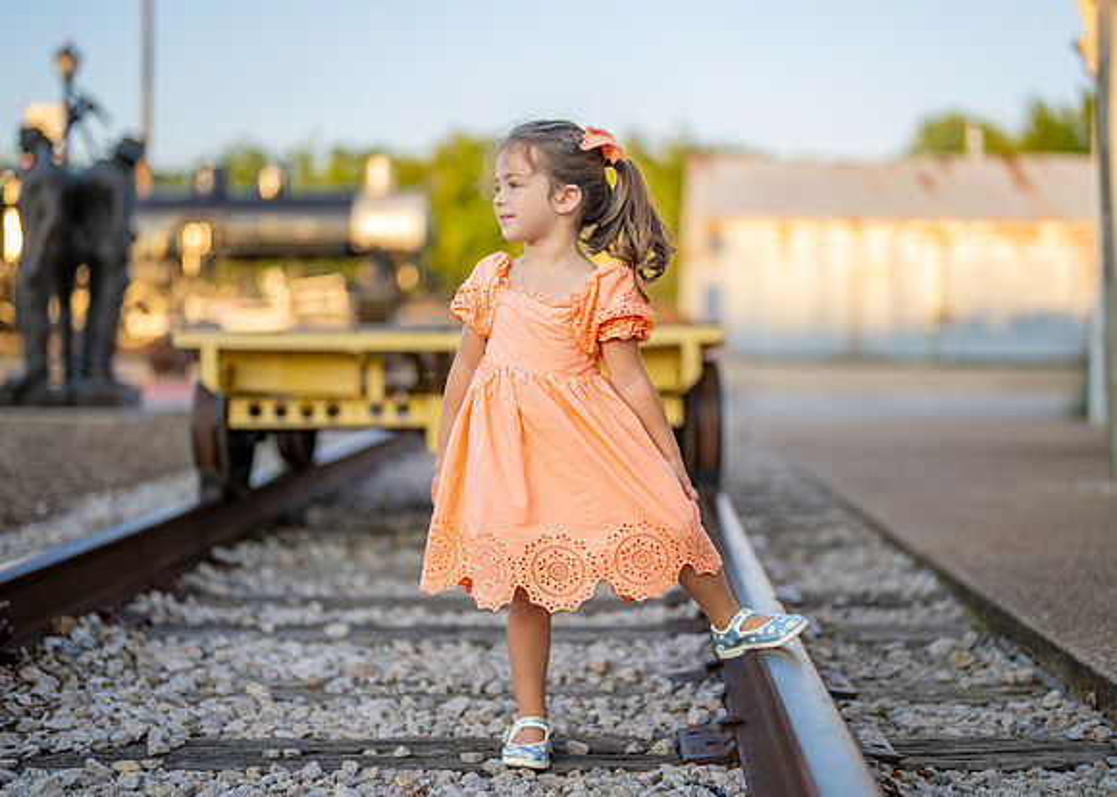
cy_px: 385
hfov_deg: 34.6
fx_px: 1790
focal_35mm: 56
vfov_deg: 25.1
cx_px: 602
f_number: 1.2
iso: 100
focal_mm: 50
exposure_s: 1/800
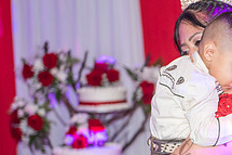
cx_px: 241
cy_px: 158
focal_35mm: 189
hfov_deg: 10.8
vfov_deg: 7.2
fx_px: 1217
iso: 800
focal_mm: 70
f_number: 3.2
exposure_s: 1/160
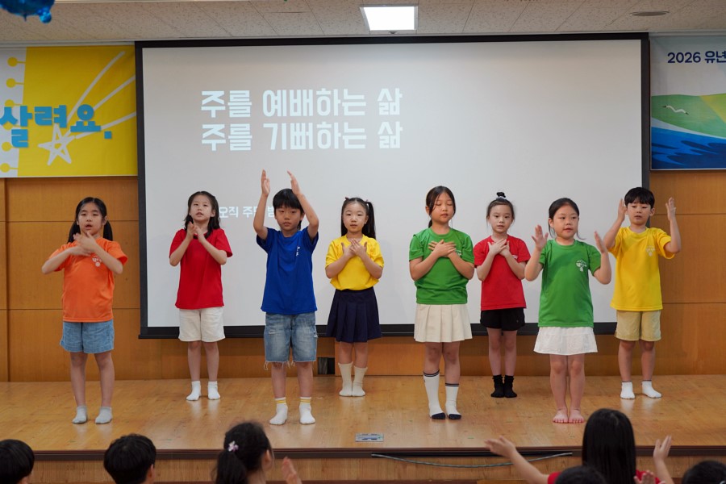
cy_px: 242
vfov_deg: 19.5
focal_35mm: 70
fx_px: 1412
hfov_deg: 28.8
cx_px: 363
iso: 640
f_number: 4
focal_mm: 70
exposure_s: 1/160
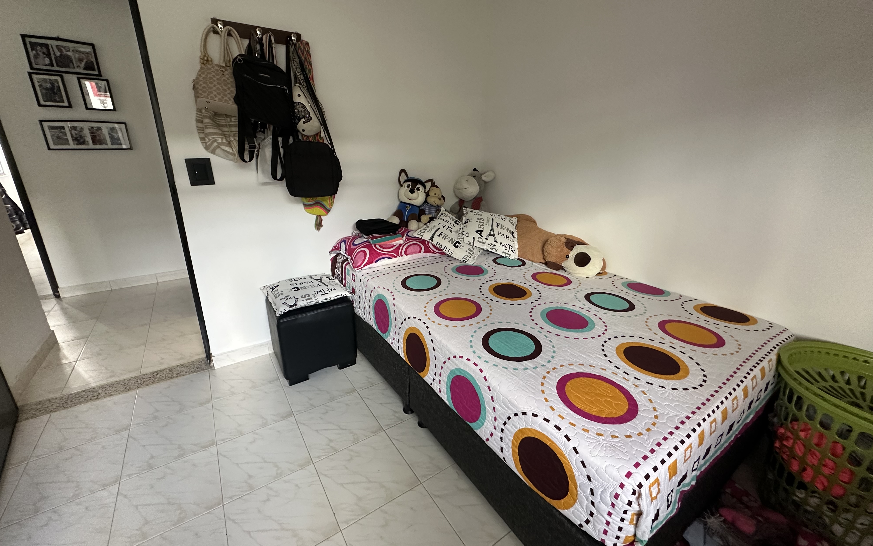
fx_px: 357
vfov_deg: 74.8
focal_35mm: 15
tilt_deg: -16.7
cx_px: 437
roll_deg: -1.4
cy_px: 262
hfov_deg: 101.5
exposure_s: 1/60
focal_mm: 2.22
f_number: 2.2
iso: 320
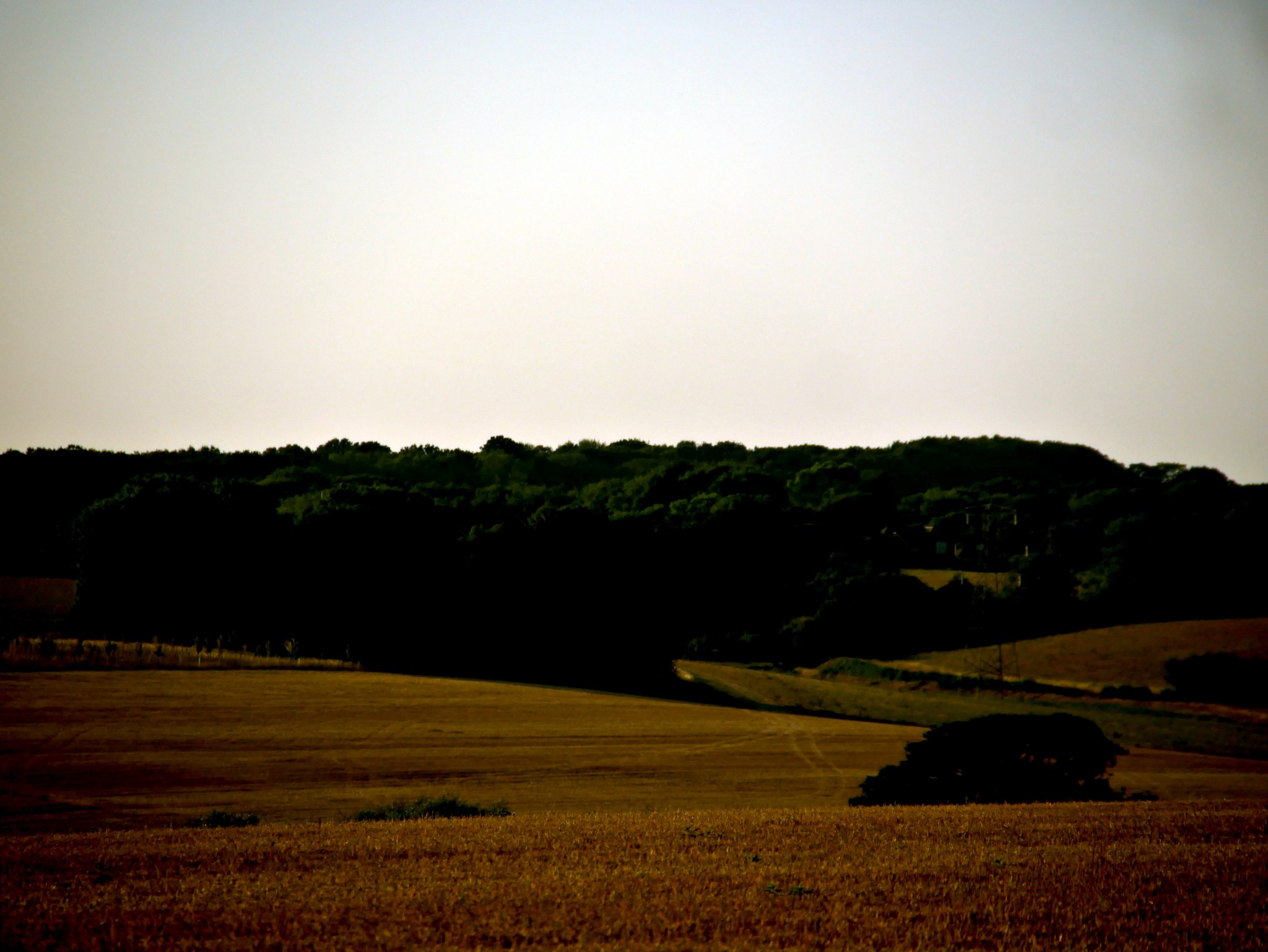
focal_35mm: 300
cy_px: 476
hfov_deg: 6.6
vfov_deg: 5.0
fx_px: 10994
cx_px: 634
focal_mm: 150
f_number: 5.8
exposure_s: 1/400
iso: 200
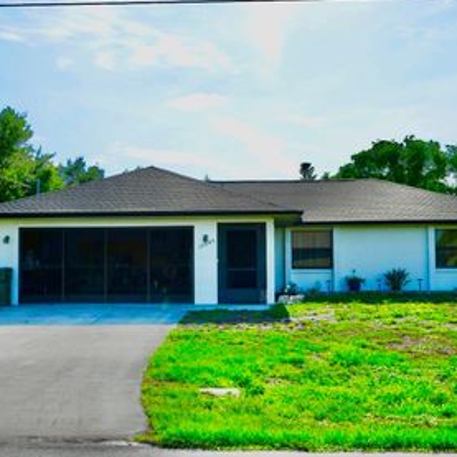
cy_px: 216
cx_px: 198
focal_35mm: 46
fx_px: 687
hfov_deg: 36.7
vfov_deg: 36.8
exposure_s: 1/640
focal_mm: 30
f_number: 5
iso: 100
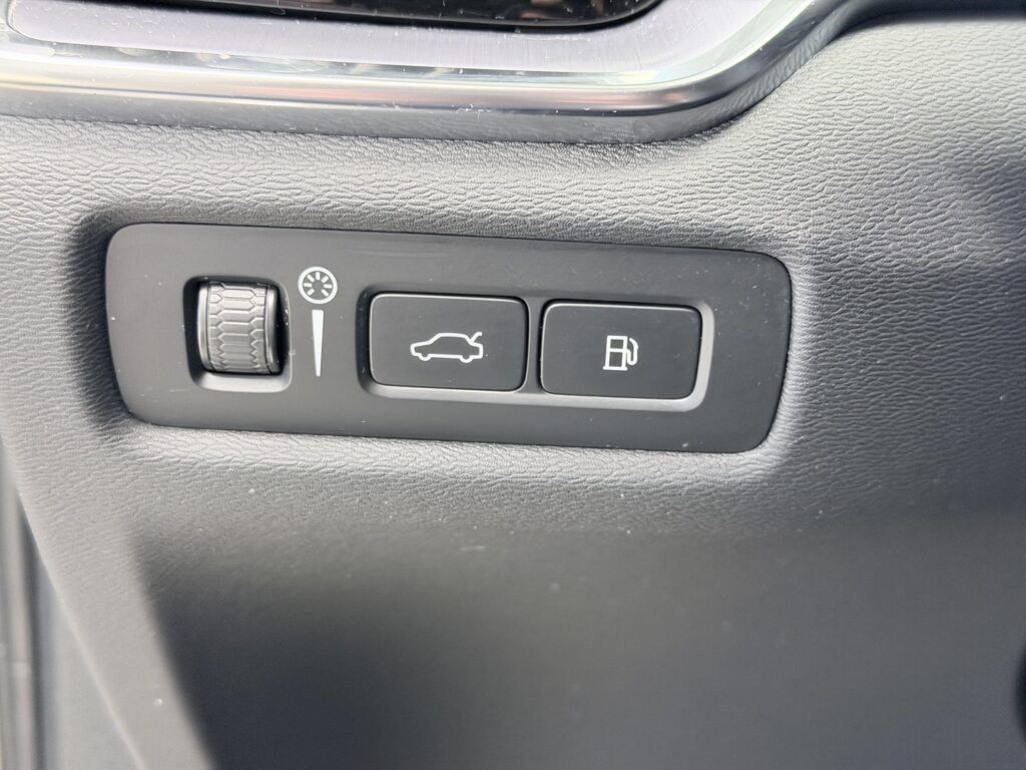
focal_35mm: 48
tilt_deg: -12.3
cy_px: 385
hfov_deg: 39.7
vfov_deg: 30.3
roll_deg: -0.2
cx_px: 513
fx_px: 1423
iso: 500
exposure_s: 1/25
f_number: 1.78
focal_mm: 6.76
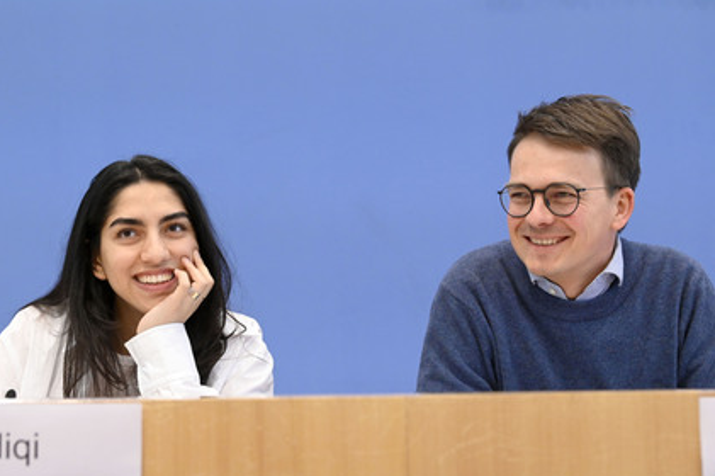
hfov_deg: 27.0
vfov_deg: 18.2
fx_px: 1488
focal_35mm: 75
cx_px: 337
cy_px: 252
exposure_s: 1/640
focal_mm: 70
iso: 4000
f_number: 5
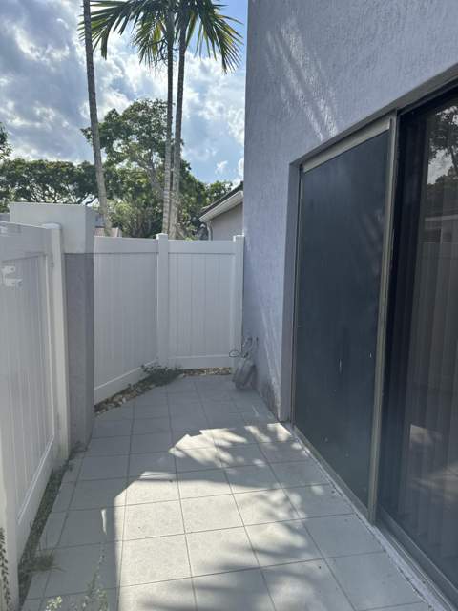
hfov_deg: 56.8
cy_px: 306
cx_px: 229
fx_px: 423
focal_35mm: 24
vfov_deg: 71.6
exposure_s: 1/4184
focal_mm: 6.86
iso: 80
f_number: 1.78
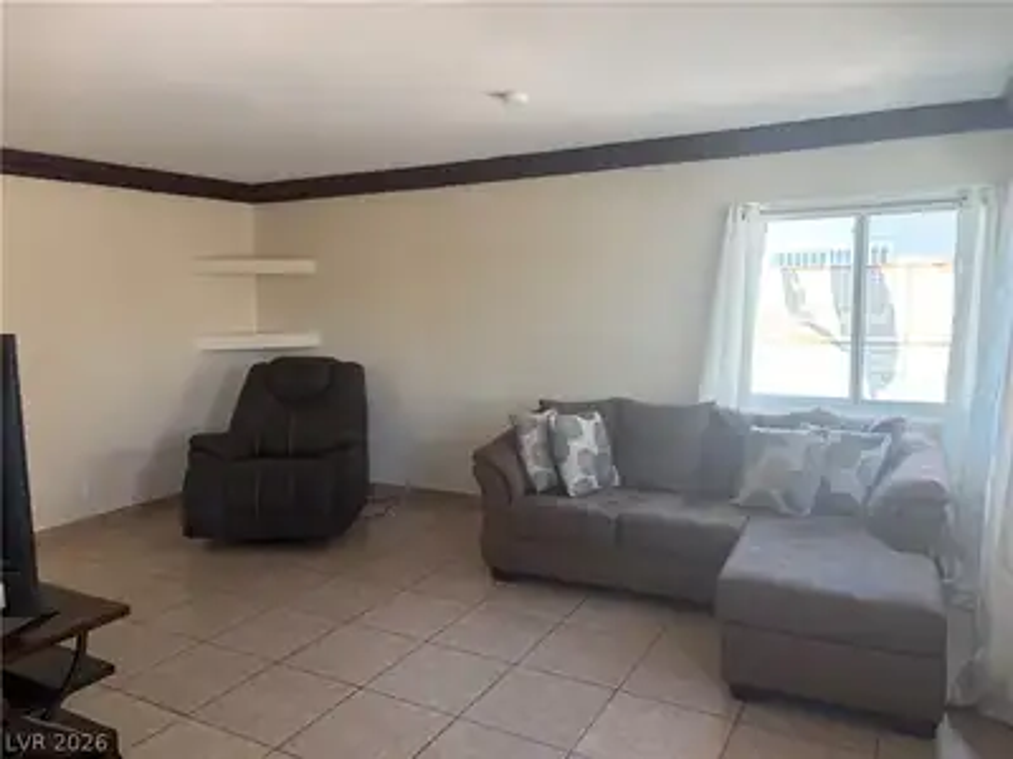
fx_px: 761
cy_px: 380
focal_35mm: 26
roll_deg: +1.6
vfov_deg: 53.1
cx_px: 506
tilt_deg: -6.1
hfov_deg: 67.3
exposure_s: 1/60
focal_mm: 5.96
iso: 100
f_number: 1.6
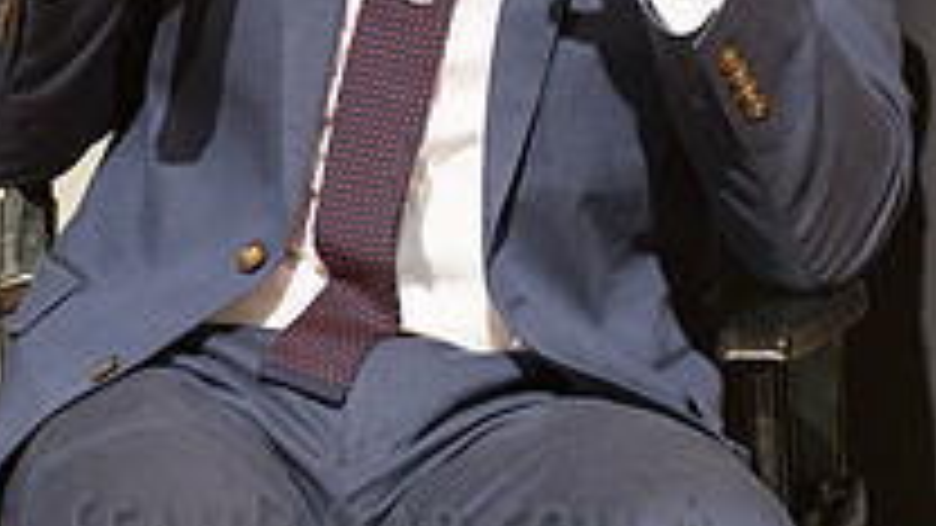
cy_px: -223
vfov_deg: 5.2
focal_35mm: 234
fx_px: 5808
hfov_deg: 9.2
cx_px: 405
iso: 2500
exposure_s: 1/160
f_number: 4
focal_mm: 80
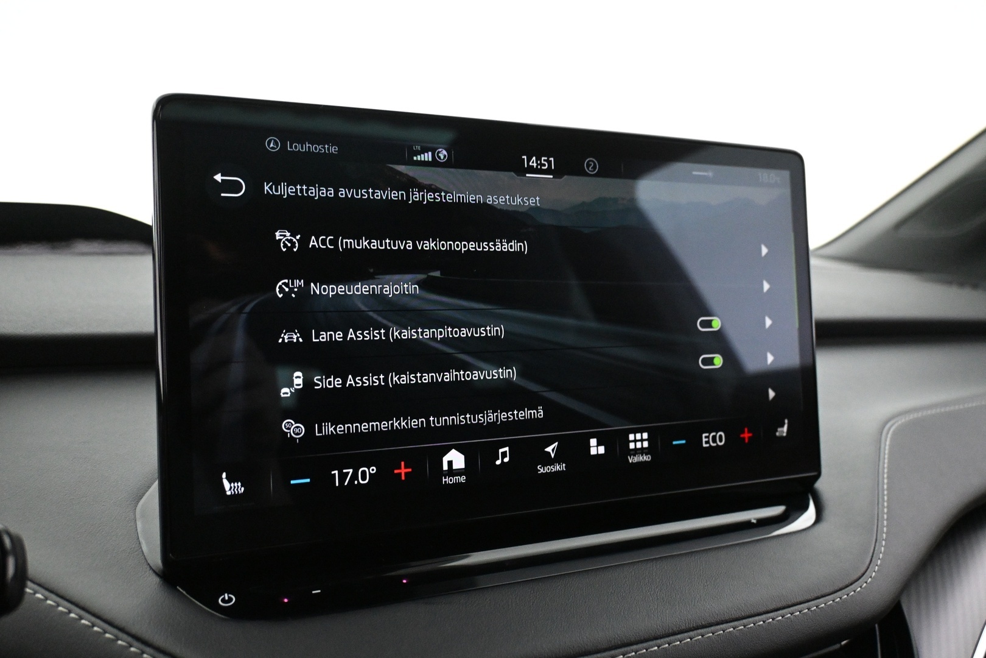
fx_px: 801
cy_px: 329
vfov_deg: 44.6
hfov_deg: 63.2
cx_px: 493
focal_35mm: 29
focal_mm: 19.5
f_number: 3.8
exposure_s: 1/40
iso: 4000
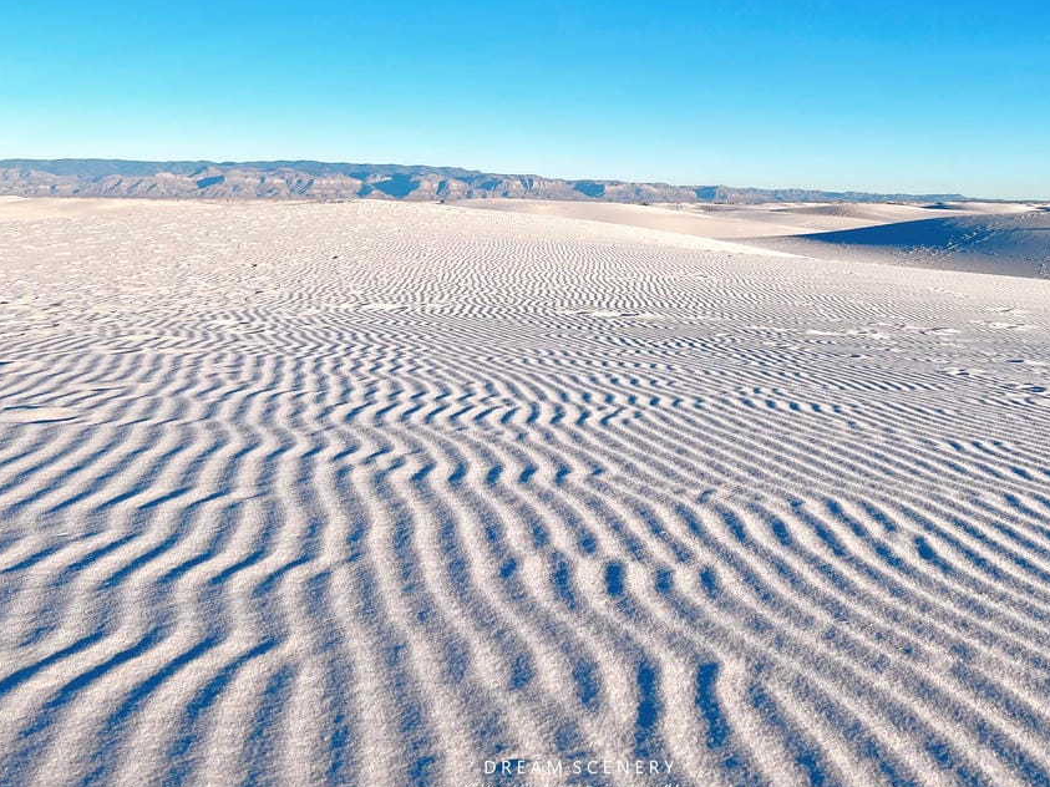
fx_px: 1122
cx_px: 546
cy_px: 276
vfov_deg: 38.3
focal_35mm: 37
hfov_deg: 50.1
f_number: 1.5
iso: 50
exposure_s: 1/3704
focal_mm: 5.7
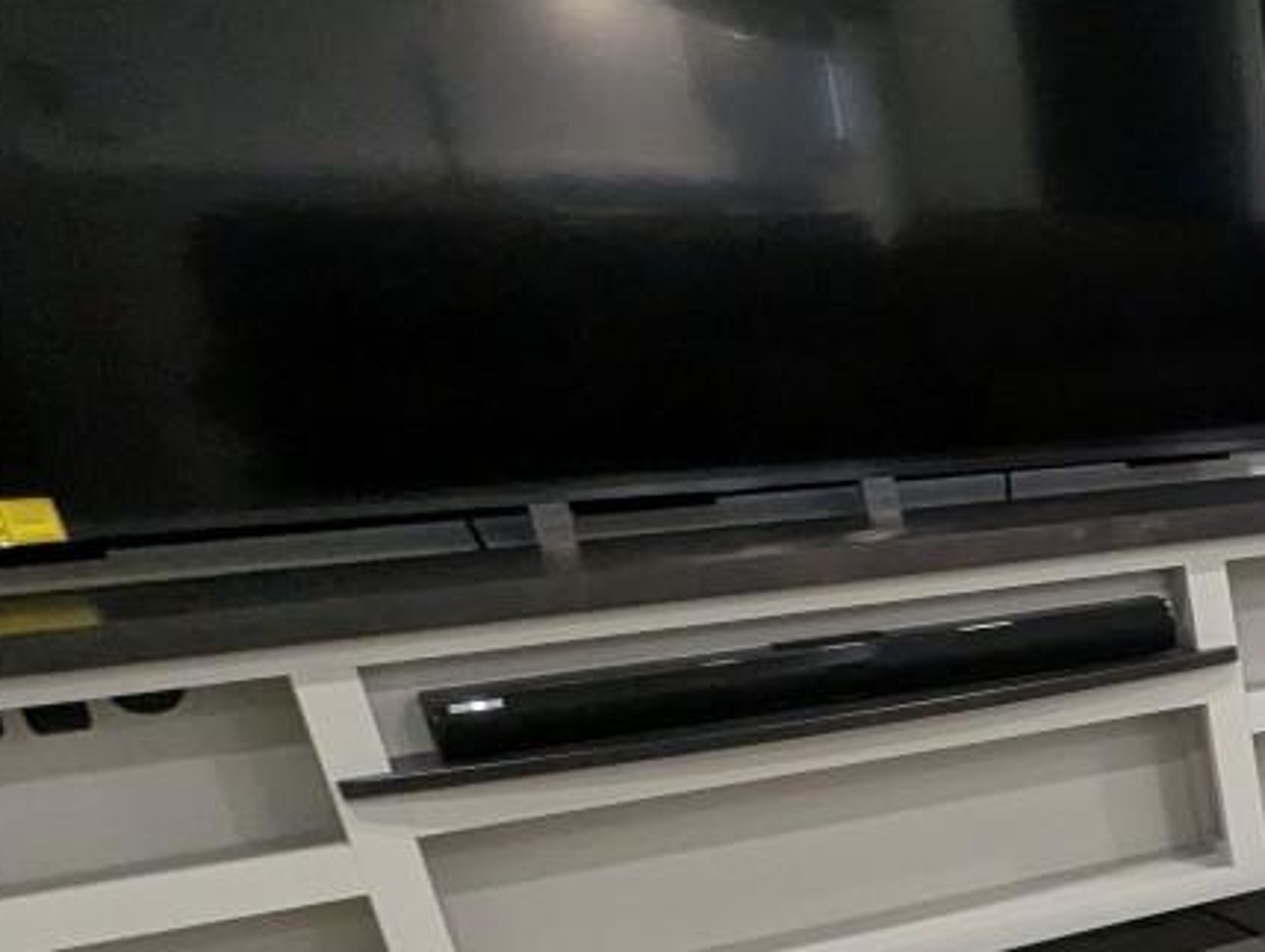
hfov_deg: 24.9
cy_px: 1061
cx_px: 2036
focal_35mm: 52
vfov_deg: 25.9
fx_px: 1903
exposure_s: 1/38.8
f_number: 2.2
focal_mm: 2.35
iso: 223
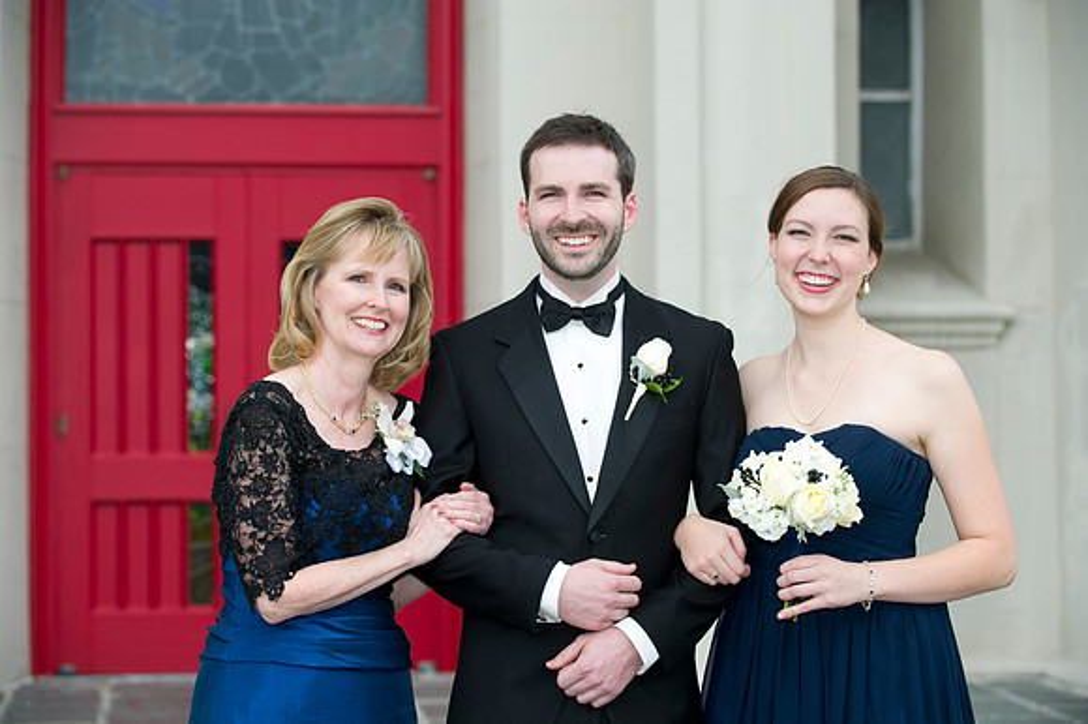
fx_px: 2598
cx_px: 544
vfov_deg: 15.9
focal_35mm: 86
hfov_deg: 23.7
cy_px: 362
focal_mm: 86
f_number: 4
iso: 200
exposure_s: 1/125
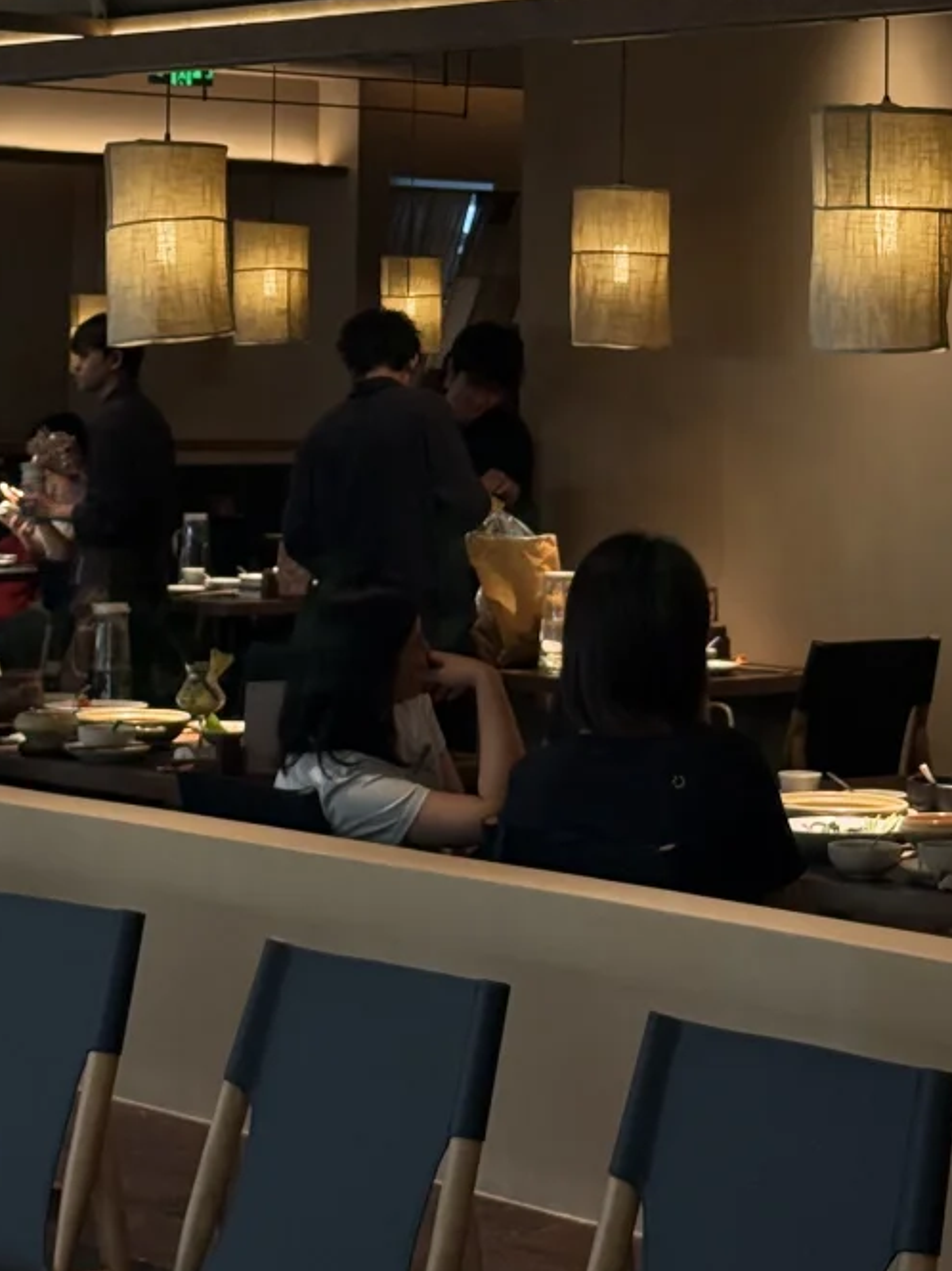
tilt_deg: +3.9
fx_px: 3817
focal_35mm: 104
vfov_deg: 18.6
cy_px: 117
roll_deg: -1.3
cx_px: 514
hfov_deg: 14.2
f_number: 1.78
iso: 100
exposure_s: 1/100
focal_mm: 6.76
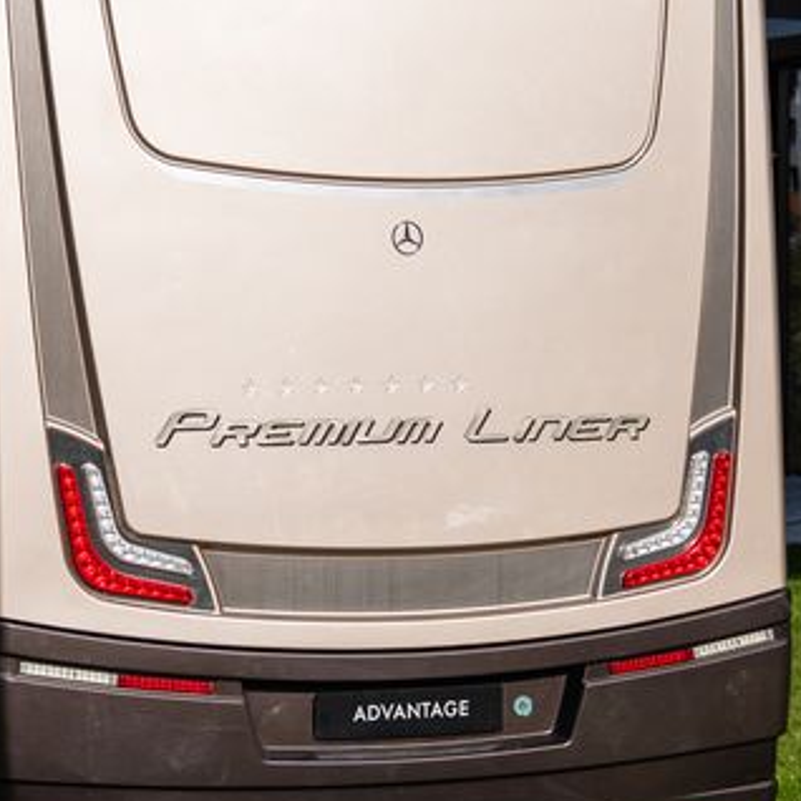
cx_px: 184
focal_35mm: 146
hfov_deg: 11.9
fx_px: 3822
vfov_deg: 12.0
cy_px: 355
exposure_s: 1/400
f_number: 5
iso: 100
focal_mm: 45
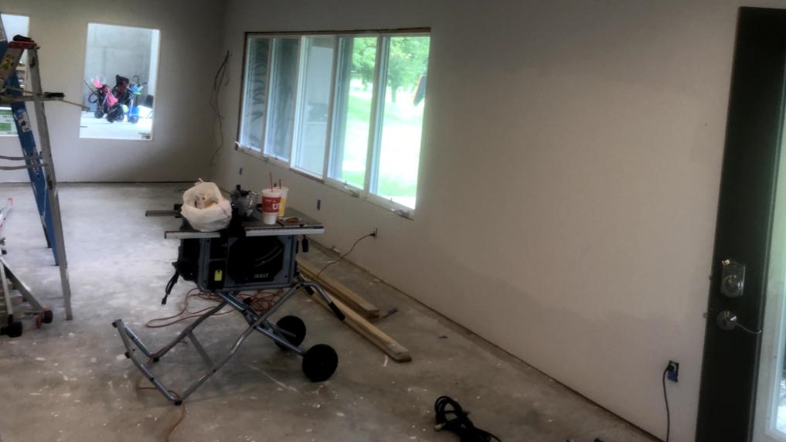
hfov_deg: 55.3
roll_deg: -4.1
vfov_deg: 32.2
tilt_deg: -0.7
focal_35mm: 36
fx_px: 750
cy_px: 113
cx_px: 408
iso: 25
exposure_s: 1/40
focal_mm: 4
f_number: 1.8
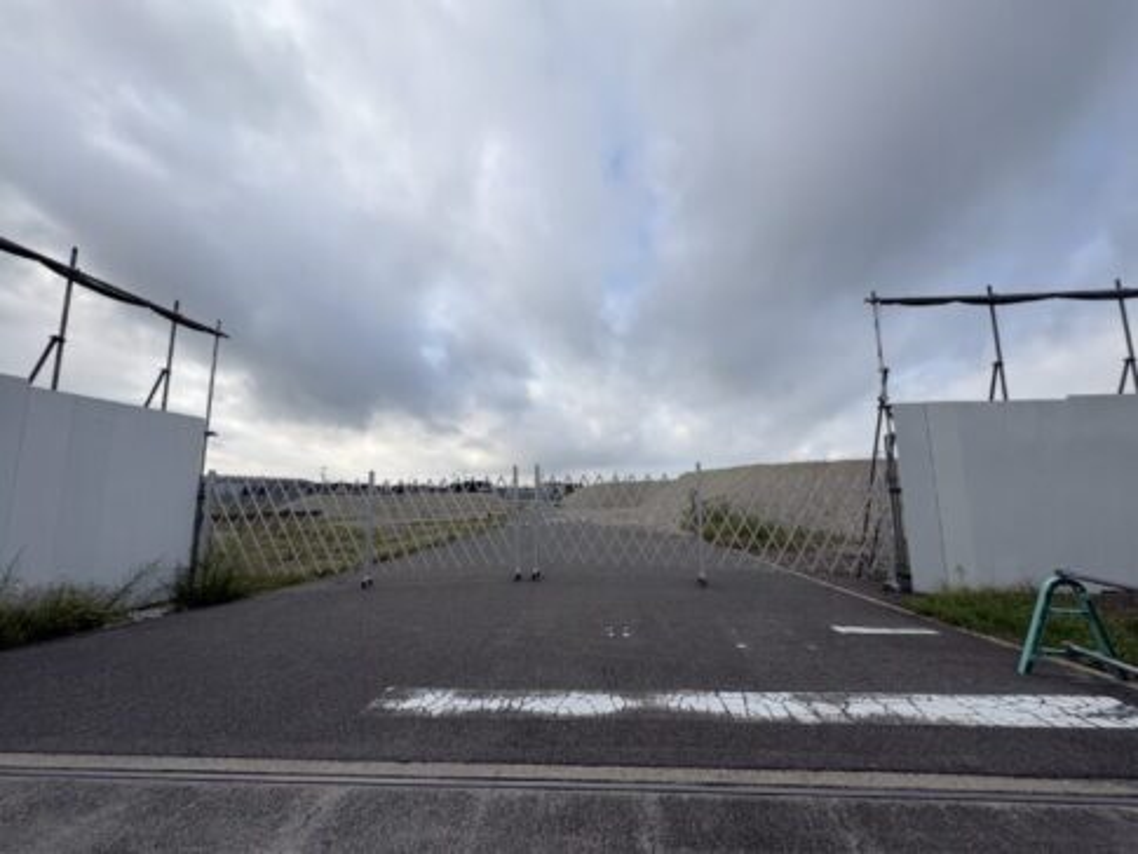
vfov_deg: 85.7
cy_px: 427
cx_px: 569
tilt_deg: +8.0
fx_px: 460
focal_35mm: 14
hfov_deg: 102.0
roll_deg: +1.5
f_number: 2.2
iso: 40
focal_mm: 2.22
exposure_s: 1/1323
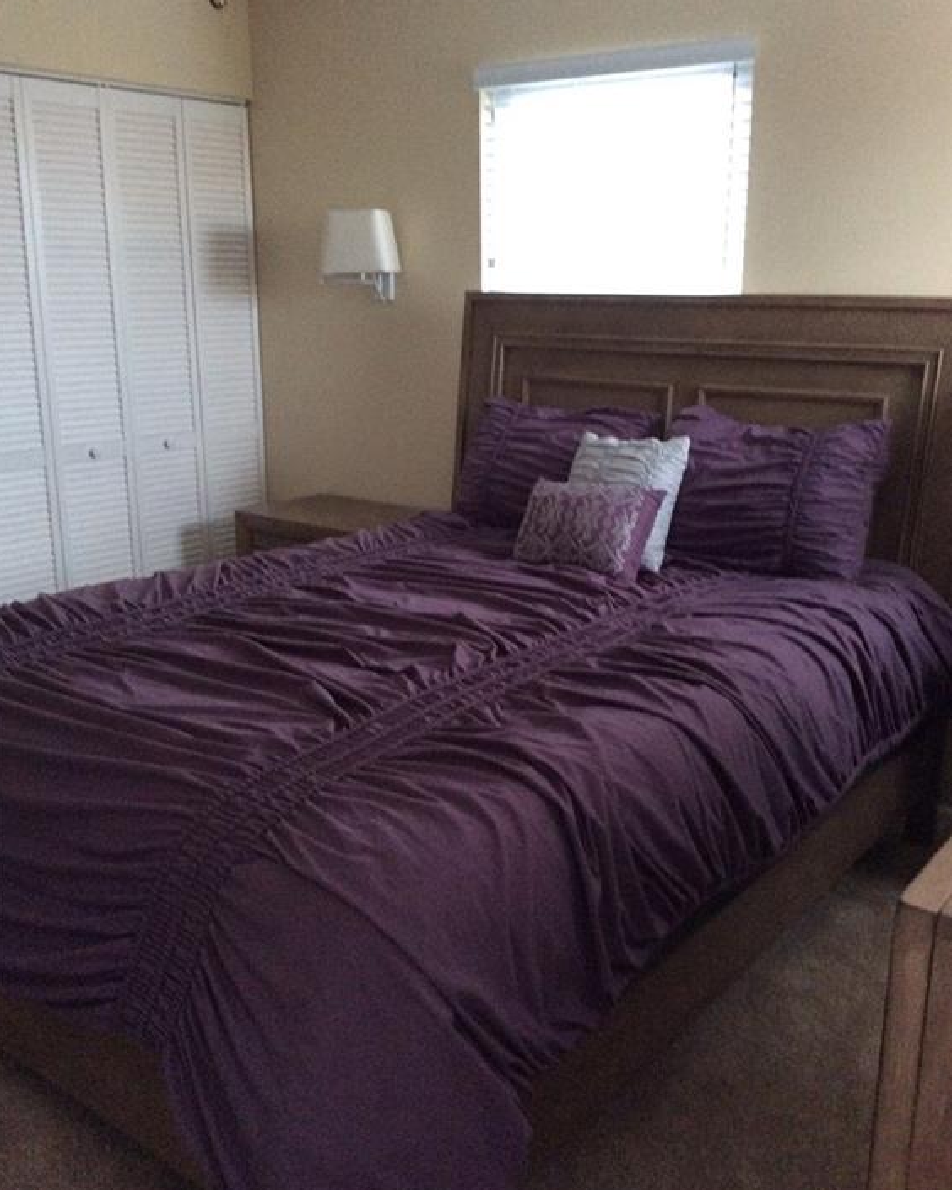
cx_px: 475
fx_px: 1233
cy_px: 594
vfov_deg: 51.5
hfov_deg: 42.2
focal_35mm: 35
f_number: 2.4
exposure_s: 1/24
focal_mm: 3.3
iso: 250
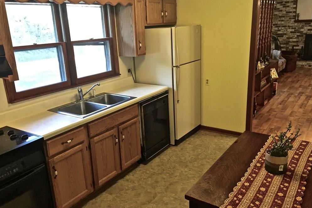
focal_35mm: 31
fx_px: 269
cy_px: 106
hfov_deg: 60.3
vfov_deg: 42.3
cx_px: 156
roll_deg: +2.9
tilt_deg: -16.5
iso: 160
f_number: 2.2
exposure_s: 1/30
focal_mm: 4.15
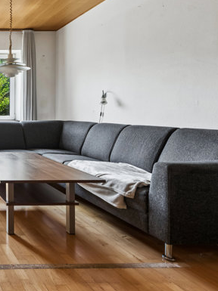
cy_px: 115
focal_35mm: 28
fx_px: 236
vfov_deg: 62.9
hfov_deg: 37.5
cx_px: -44
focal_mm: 14
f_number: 10
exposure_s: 1/25
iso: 200
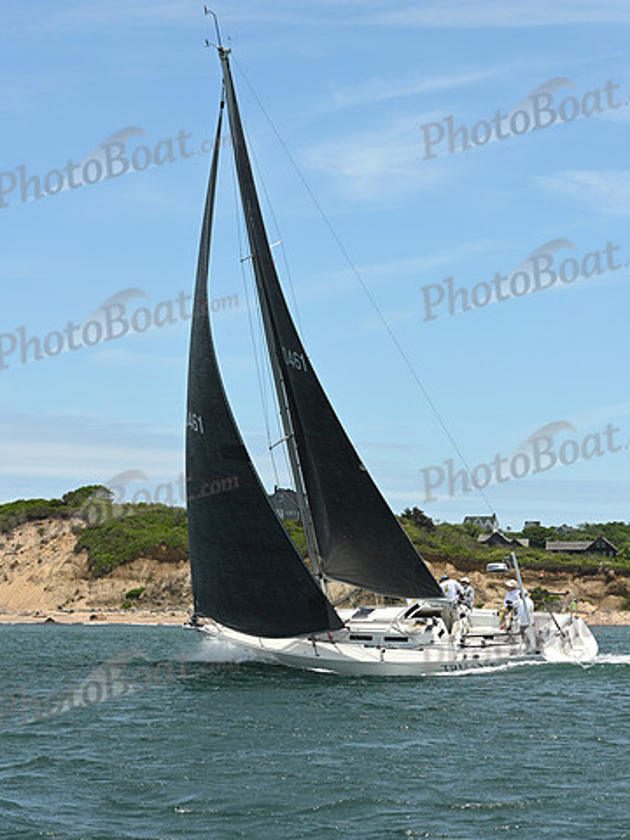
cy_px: 392
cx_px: 330
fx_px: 2596
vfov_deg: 18.4
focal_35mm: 107
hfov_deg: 13.8
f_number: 7.1
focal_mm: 92
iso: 320
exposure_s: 1/1000
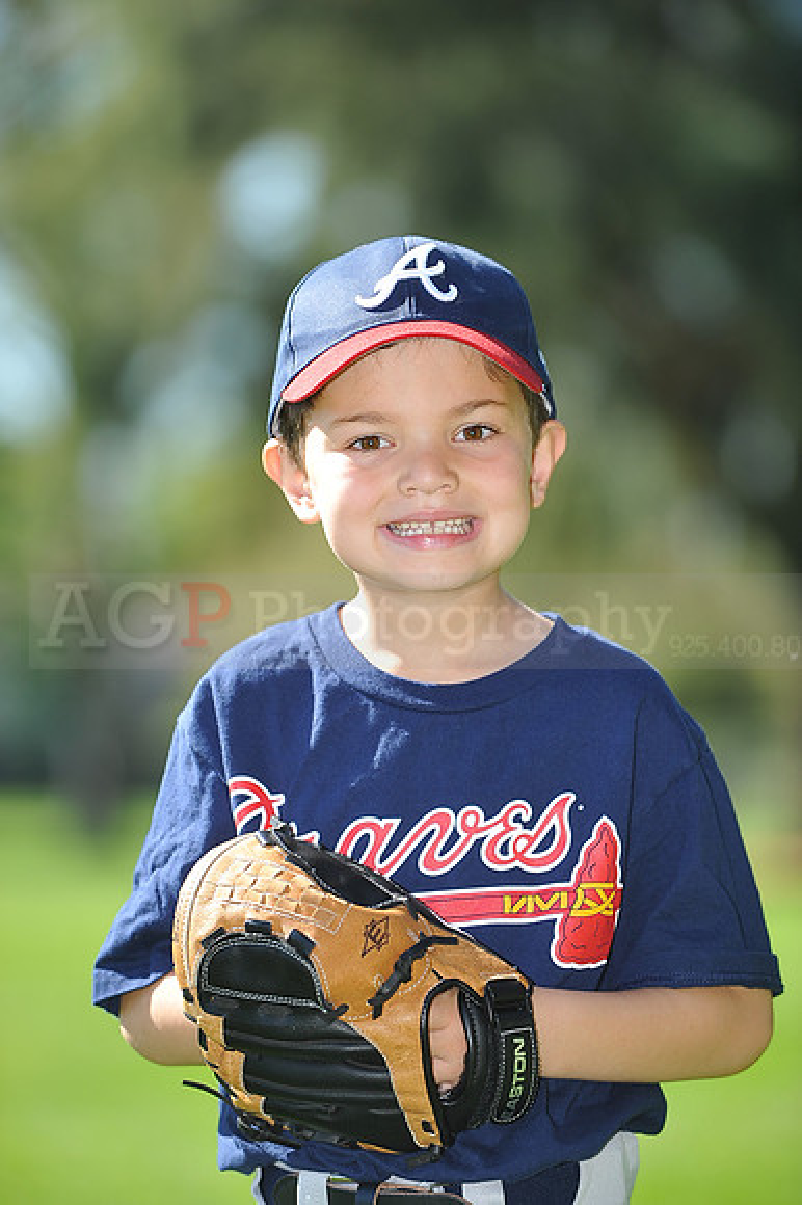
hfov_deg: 6.9
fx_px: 6691
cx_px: 401
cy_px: 602
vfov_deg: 10.3
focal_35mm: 200
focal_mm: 200
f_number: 4.5
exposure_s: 1/500
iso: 200
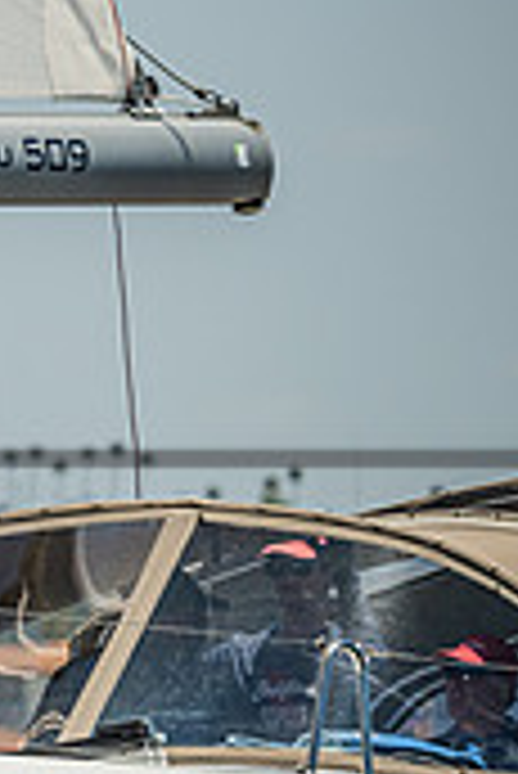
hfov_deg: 1.8
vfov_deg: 2.8
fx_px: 16003
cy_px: 565
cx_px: -766
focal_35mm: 743
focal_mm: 220
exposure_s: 1/1600
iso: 320
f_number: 5.6
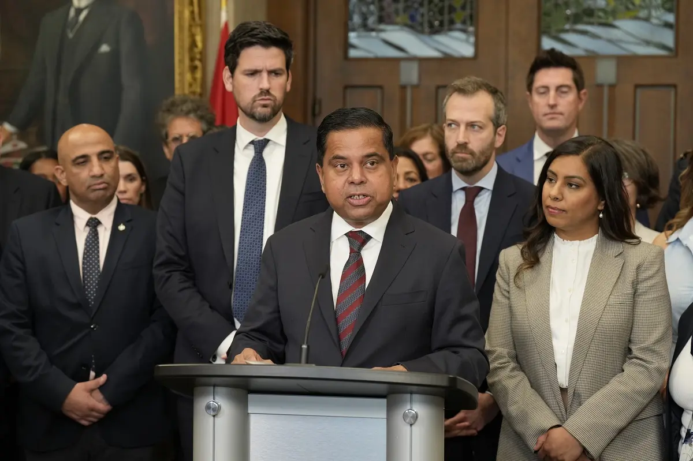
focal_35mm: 75
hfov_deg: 27.0
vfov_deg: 18.2
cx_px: 346
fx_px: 1443
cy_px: 230
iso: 1600
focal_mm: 75
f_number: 3.5
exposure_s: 1/160
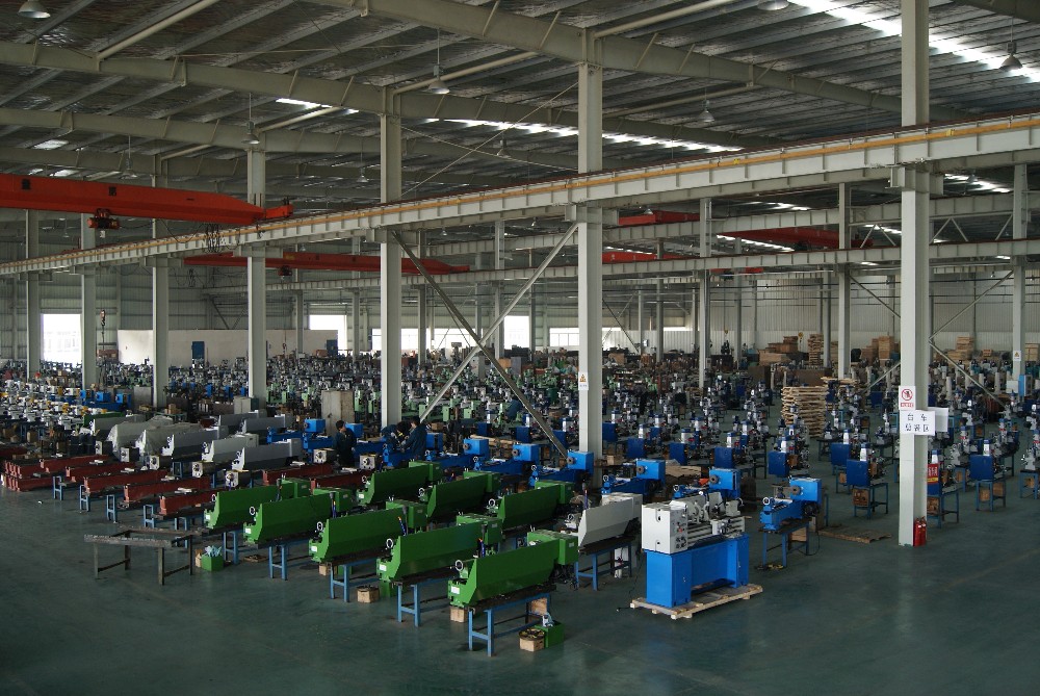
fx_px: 1041
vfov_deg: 37.0
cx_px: 520
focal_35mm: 36
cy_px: 348
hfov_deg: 53.1
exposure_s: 1/40
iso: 160
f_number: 4
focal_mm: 24
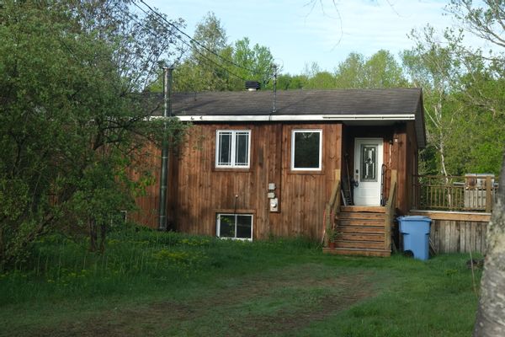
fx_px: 645
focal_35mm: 46
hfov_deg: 42.7
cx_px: 252
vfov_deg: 29.2
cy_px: 168
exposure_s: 1/60
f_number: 4
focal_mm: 30.8
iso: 250
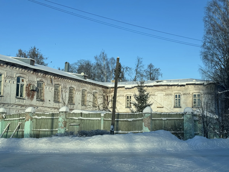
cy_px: 86
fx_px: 318
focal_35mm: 48
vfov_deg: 30.3
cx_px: 114
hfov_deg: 39.7
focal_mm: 6.86
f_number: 1.78
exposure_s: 1/2833
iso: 64
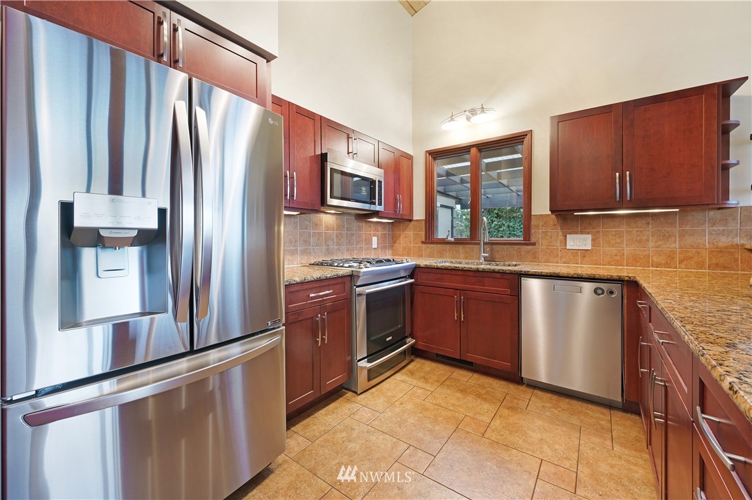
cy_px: 250
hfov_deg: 104.3
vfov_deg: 81.1
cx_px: 376
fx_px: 292
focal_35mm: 14
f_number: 10
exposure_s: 1/60
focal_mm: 14
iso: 400
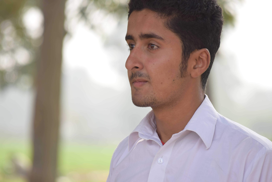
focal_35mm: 300
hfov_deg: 6.9
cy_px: 91
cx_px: 136
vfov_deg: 4.6
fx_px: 2266
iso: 200
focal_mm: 200
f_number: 5.6
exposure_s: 1/250
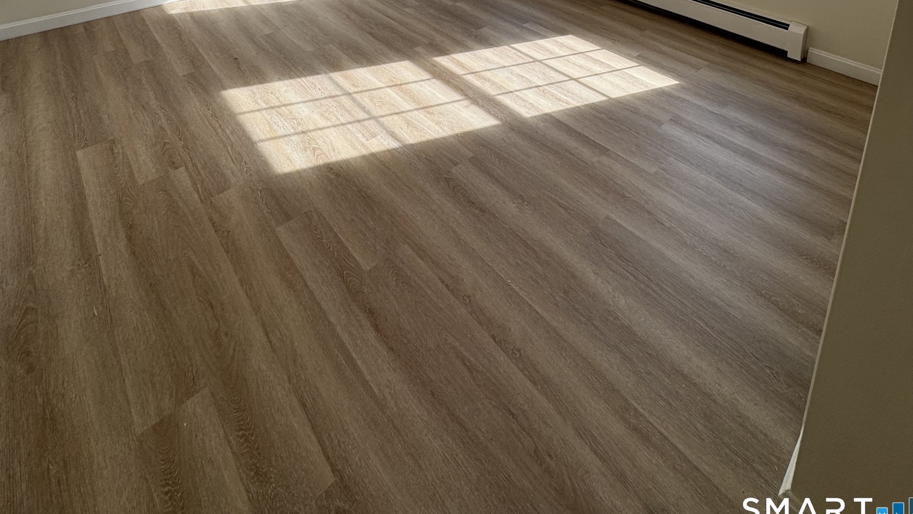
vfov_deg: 39.5
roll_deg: +0.3
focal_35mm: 21
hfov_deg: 83.8
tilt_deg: -11.8
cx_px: 461
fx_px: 508
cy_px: -96
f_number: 2.2
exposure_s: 1/313
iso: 40
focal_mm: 2.22
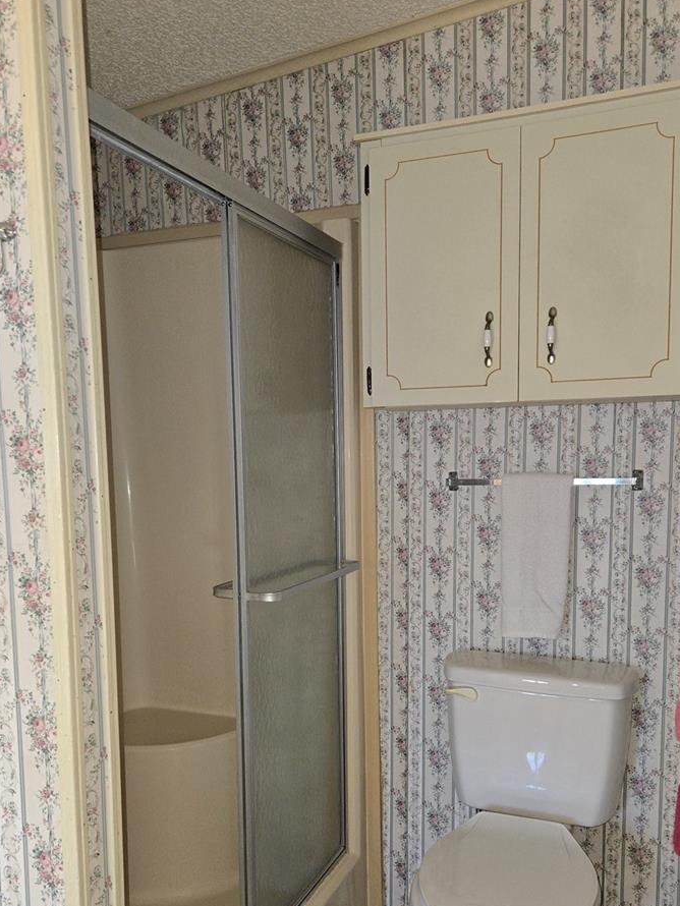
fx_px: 812
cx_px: 357
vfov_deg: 58.1
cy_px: 522
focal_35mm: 31
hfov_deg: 45.4
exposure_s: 1/40
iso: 125
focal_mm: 5.4
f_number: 1.8
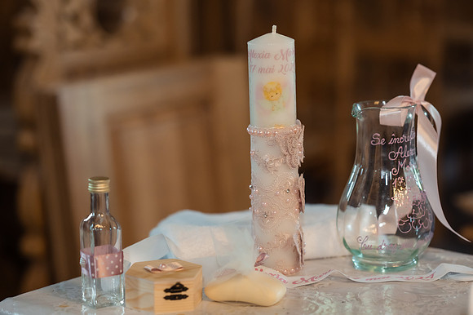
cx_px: 234
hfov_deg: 21.5
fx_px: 1245
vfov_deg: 14.4
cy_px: 166
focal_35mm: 95
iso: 1600
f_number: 2.2
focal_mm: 85
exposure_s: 1/200
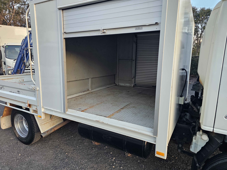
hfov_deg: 73.9
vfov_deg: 58.9
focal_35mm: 23
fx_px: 151
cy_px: 85
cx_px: 114
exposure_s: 1/120
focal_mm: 6.3
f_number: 1.7
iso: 250
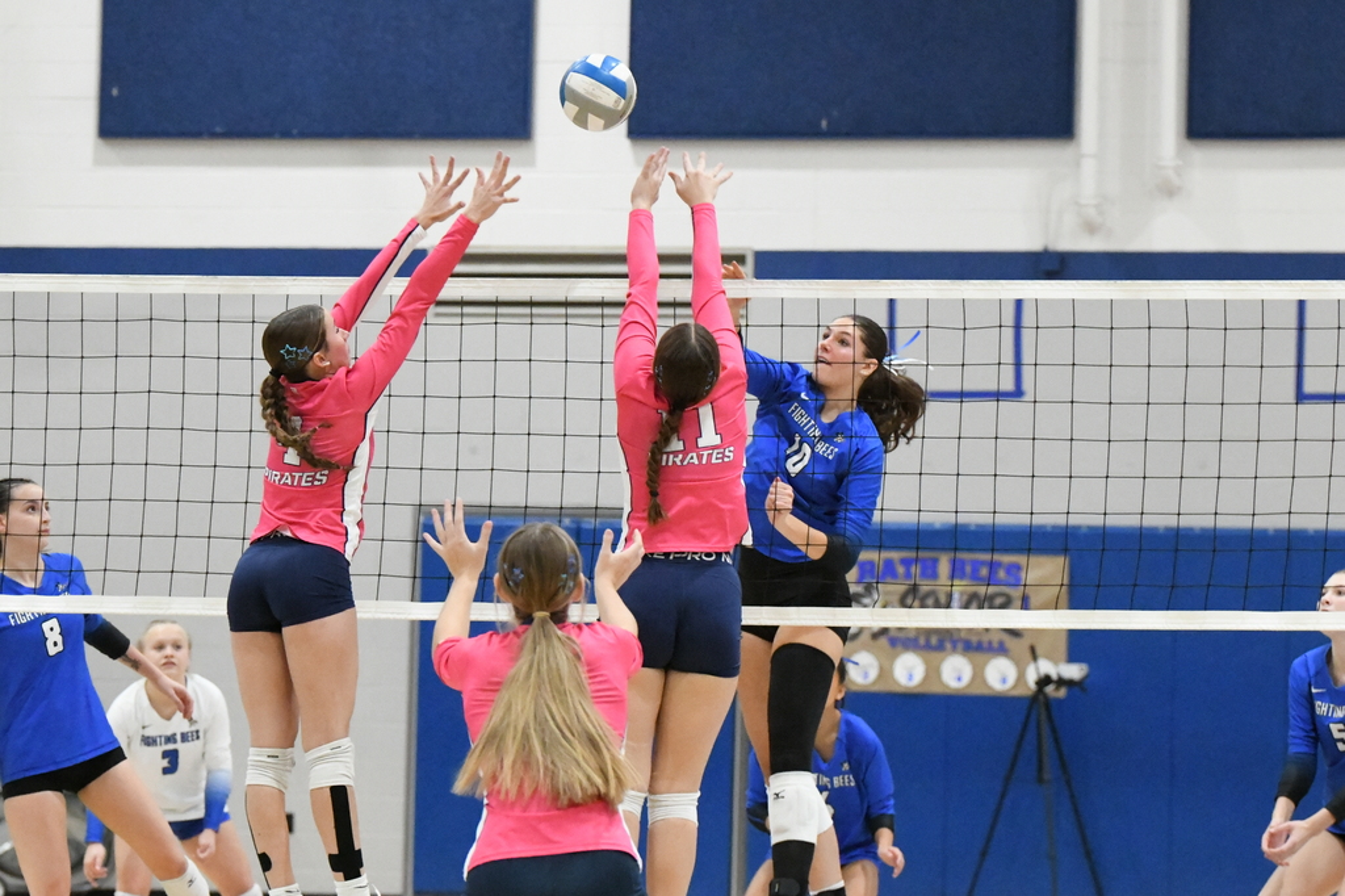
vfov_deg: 8.2
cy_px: 448
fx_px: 6274
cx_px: 672
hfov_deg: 12.2
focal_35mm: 168
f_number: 4.5
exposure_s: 1/1000
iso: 16000
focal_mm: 112
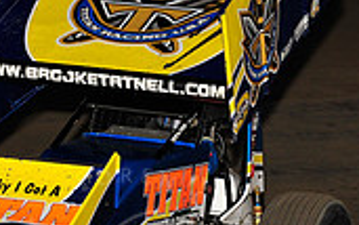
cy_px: 101
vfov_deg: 3.8
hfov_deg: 6.1
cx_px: 126
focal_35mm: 345
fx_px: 3377
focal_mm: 100
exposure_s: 1/320
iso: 1000
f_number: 7.1
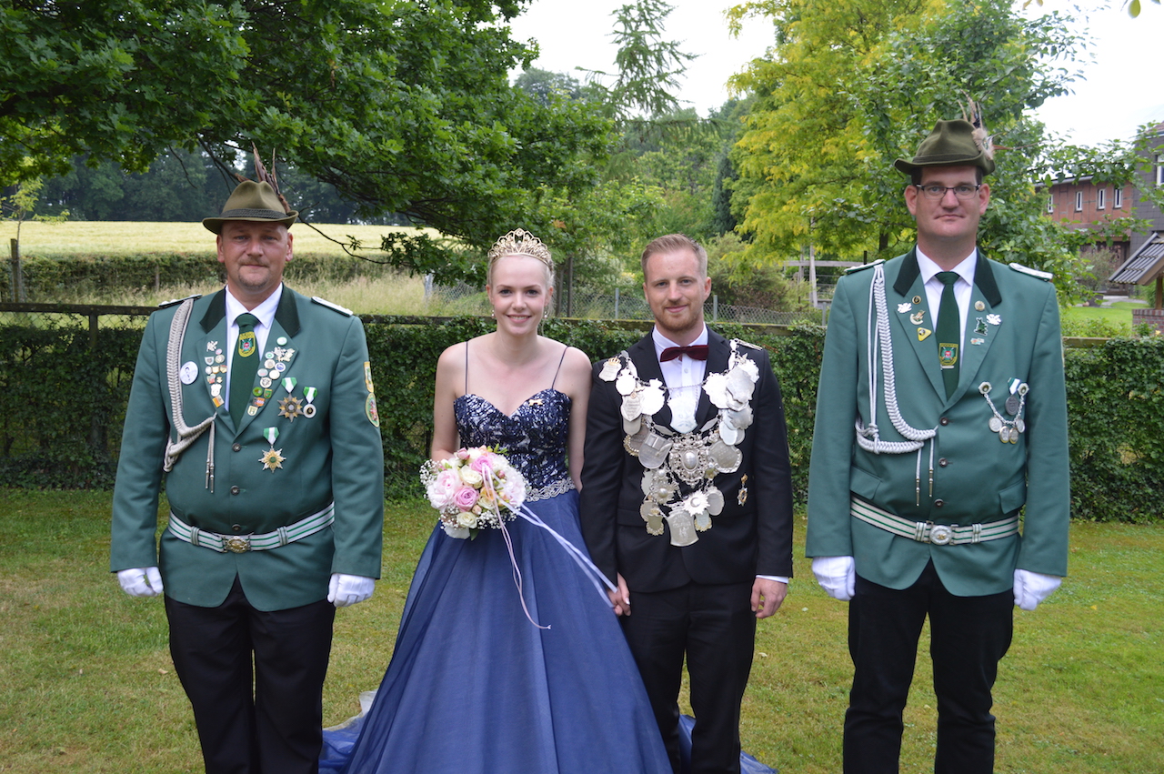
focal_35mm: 39
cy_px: 387
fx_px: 1260
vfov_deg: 34.1
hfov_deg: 49.6
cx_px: 582
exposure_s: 1/125
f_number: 5.6
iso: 250
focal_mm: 26
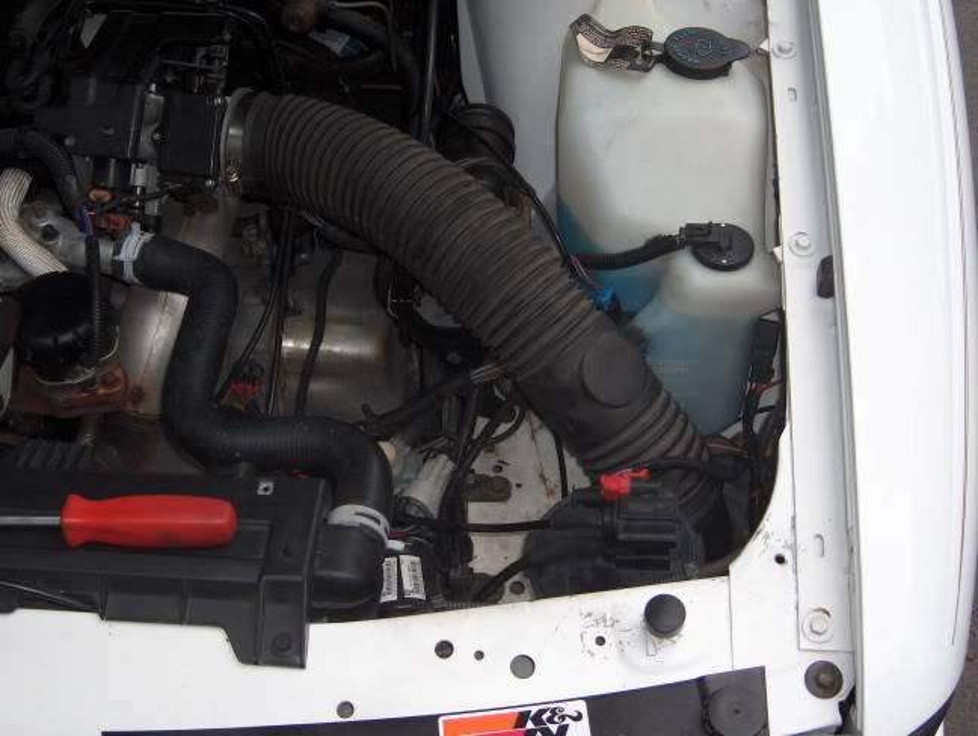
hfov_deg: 42.9
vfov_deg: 33.0
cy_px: 368
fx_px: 1245
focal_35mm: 44
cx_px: 489
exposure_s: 1/60
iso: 100
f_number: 2.9
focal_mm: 9
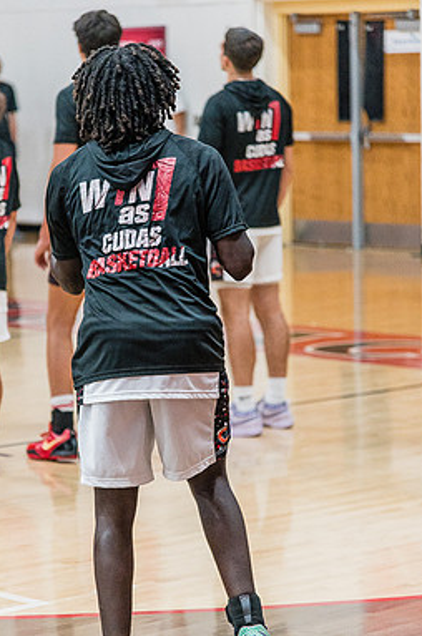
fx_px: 2488
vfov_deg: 14.6
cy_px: 334
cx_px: 177
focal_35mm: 141
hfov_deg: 9.7
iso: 5000
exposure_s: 1/320
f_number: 4
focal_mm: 120
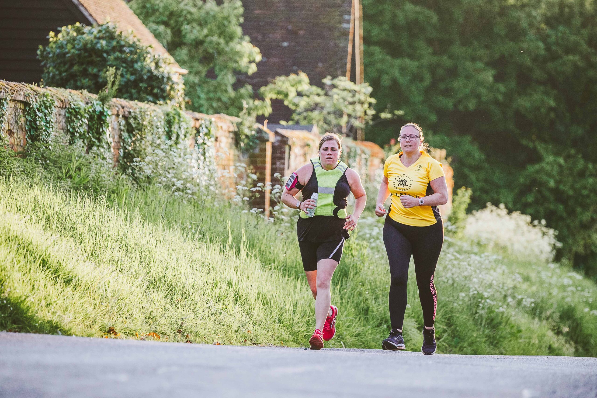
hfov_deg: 8.1
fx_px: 4229
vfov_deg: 5.4
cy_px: 199
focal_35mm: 255
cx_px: 298
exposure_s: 1/1600
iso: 500
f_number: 2.8
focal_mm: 170
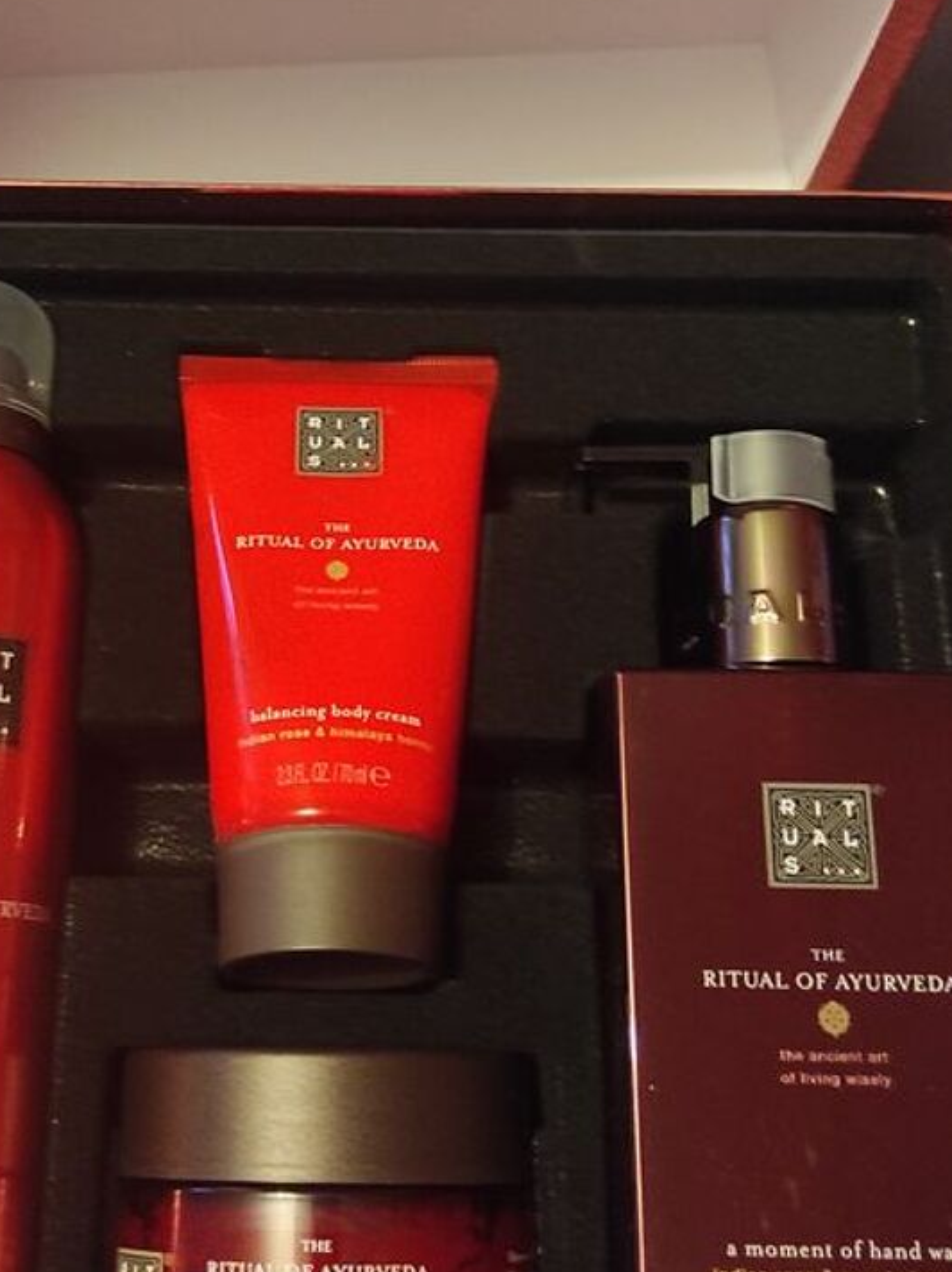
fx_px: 1726
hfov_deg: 30.6
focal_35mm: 47
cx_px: 326
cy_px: 482
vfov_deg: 40.2
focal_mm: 5.43
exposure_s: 1/17
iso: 1448
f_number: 1.89
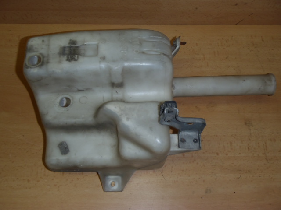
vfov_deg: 37.7
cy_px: 105
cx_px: 140
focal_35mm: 38
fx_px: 308
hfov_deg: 49.0
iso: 100
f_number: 4.6
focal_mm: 6.83
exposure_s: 1/40
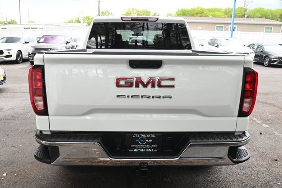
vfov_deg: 42.3
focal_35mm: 31
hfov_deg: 60.3
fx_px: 243
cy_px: 94
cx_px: 141
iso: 720
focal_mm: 31
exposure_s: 1/60
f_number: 9
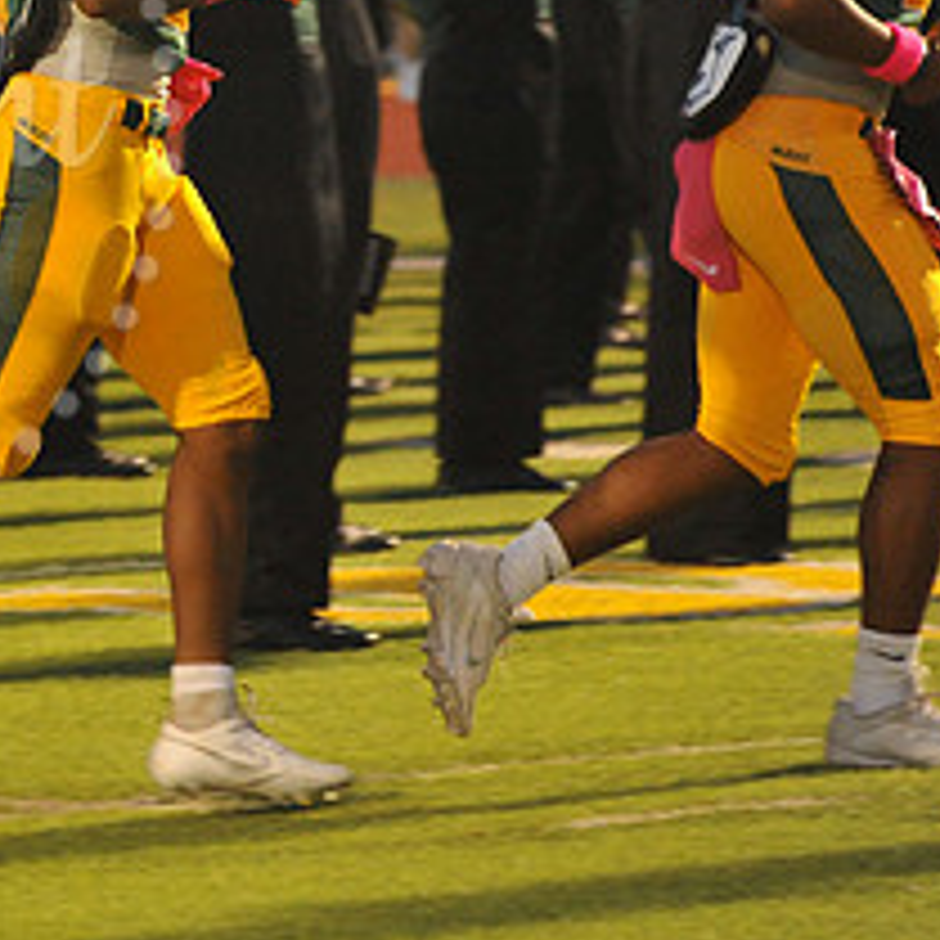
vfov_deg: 3.7
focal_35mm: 471
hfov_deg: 3.7
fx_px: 14470
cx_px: -247
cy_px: 121
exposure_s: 1/200
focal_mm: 200
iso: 4000
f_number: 5.6
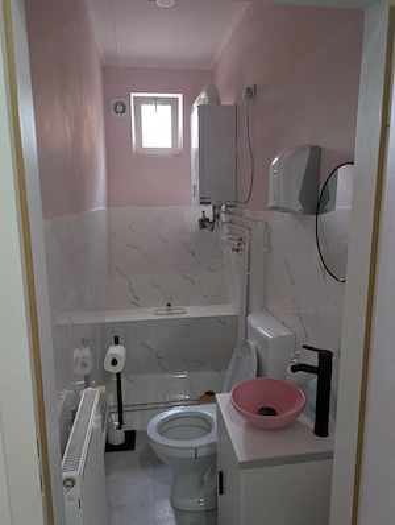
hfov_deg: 57.0
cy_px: 262
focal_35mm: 24
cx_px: 198
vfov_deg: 71.5
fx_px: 364
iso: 74
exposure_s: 1/23.8
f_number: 1.68
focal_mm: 6.9
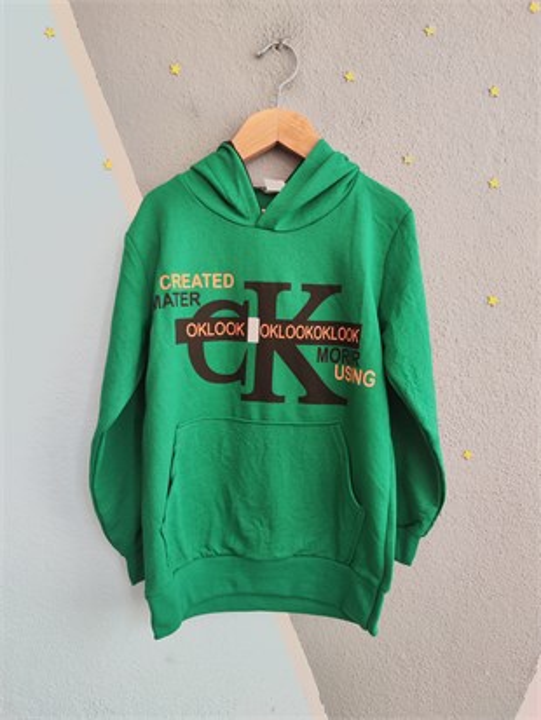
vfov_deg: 71.6
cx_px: 270
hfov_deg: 56.8
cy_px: 360
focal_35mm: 24
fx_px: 500
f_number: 1.88
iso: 224
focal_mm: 5.59
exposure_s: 1/50
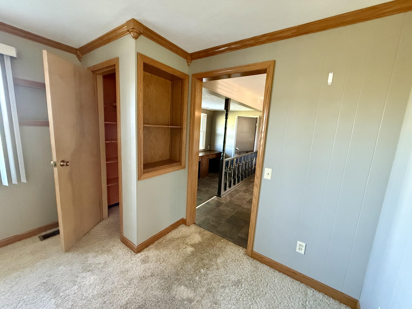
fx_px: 167
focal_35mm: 14
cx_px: 206
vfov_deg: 85.7
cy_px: 154
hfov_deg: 102.1
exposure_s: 1/60
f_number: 2.2
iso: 1000
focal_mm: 2.22
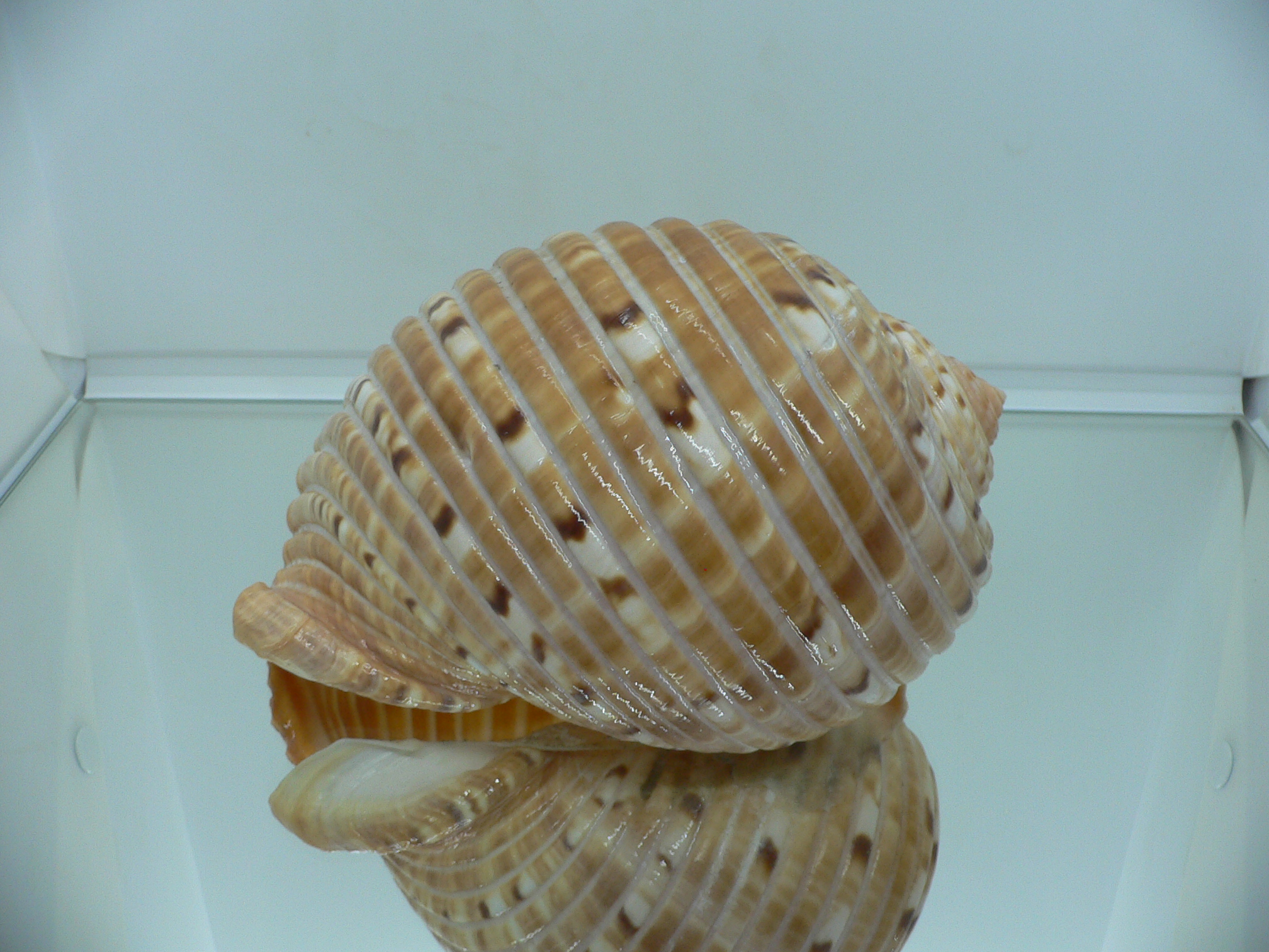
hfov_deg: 52.6
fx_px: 1283
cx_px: 634
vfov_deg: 40.7
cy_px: 476
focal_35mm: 35
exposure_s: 1/60
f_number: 2.8
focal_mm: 4.6
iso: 80
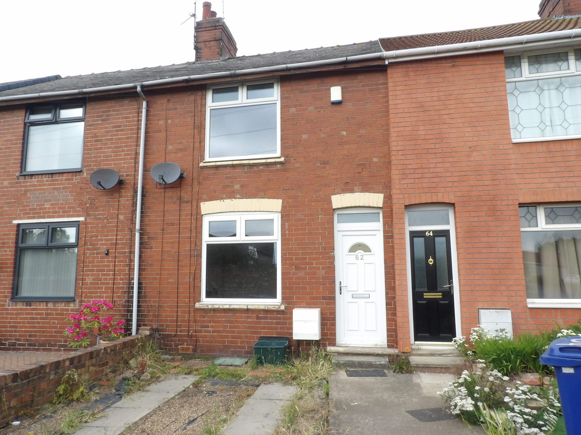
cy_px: 218
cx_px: 290
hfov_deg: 71.6
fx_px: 403
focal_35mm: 24
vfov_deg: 56.8
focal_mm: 4.3
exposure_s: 1/60
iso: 100
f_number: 7.4
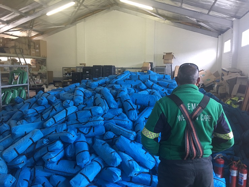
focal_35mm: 29
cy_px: 94
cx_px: 124
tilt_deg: -6.8
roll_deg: -1.0
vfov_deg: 48.2
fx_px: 209
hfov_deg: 61.7
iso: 160
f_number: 2.2
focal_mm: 4.15
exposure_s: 1/33
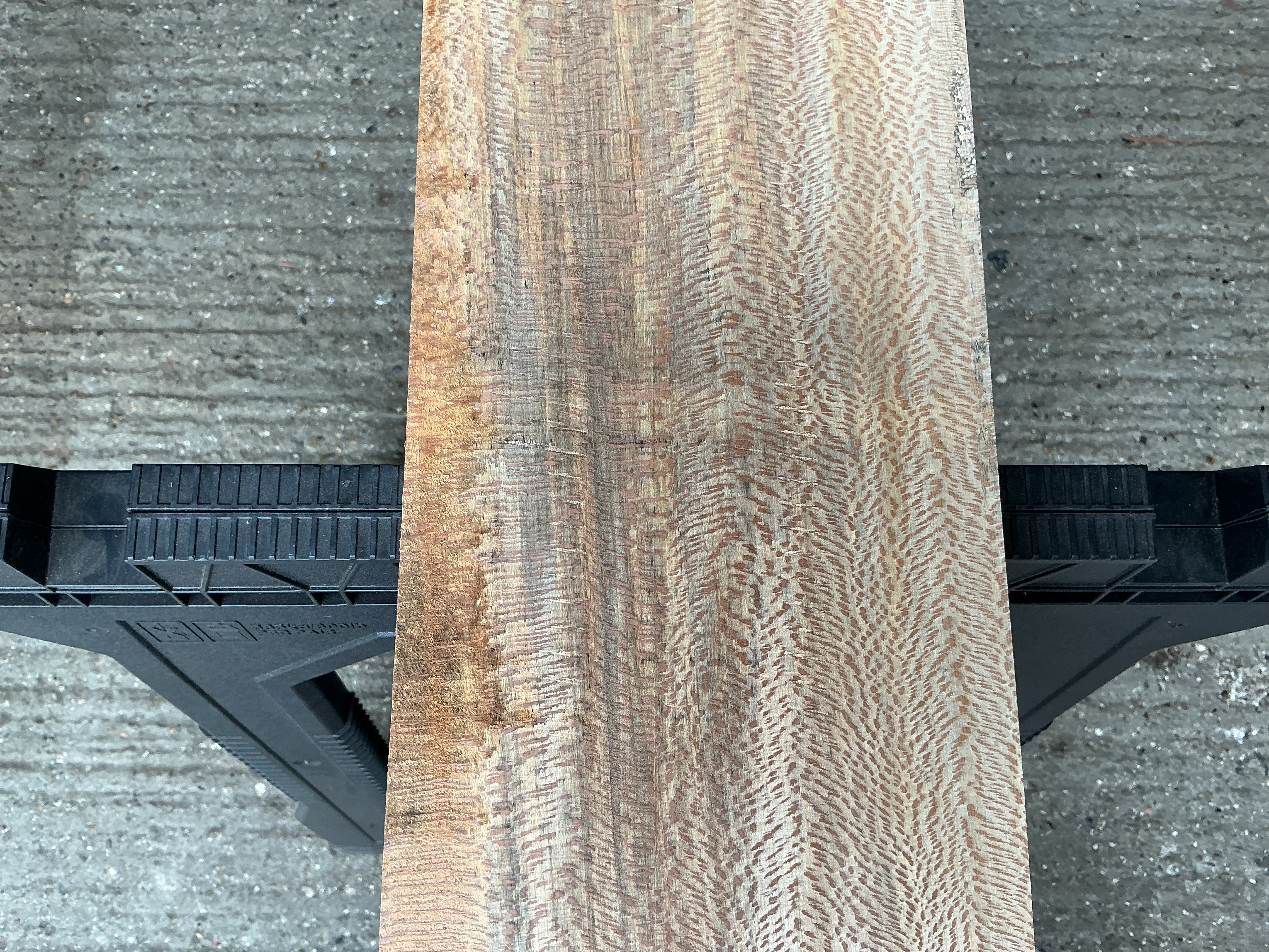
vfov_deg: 48.2
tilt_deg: -77.4
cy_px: 476
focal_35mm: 29
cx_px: 634
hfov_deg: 61.7
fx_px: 1063
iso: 32
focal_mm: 3
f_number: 1.8
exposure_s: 1/100
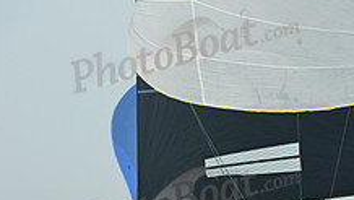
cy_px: 263
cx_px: 385
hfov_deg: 4.1
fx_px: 4979
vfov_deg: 2.3
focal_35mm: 530
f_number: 8
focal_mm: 190
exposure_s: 1/1250
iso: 320
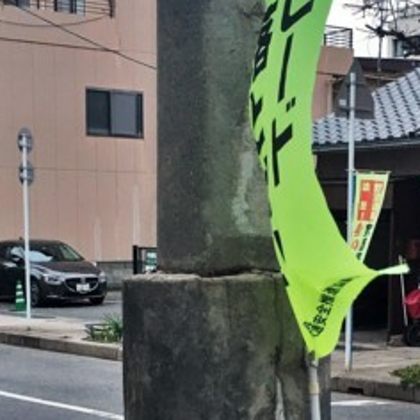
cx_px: 265
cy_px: 395
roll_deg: -0.7
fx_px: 1194
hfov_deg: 19.9
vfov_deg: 19.5
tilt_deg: -7.3
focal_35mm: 87
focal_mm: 4.15
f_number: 2.2
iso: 40
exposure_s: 1/15
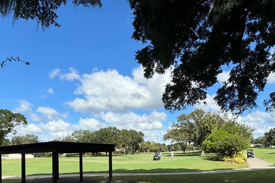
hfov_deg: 67.4
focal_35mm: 27
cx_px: 132
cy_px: 149
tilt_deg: +2.1
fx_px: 206
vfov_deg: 45.3
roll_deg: +1.6
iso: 50
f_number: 2.2
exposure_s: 1/1789
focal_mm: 2.22
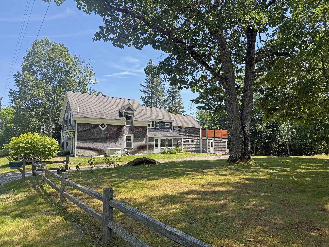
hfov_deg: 71.6
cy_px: 124
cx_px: 164
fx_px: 228
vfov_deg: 56.8
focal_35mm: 24
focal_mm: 6.76
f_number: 1.78
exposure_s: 1/1812
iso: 80
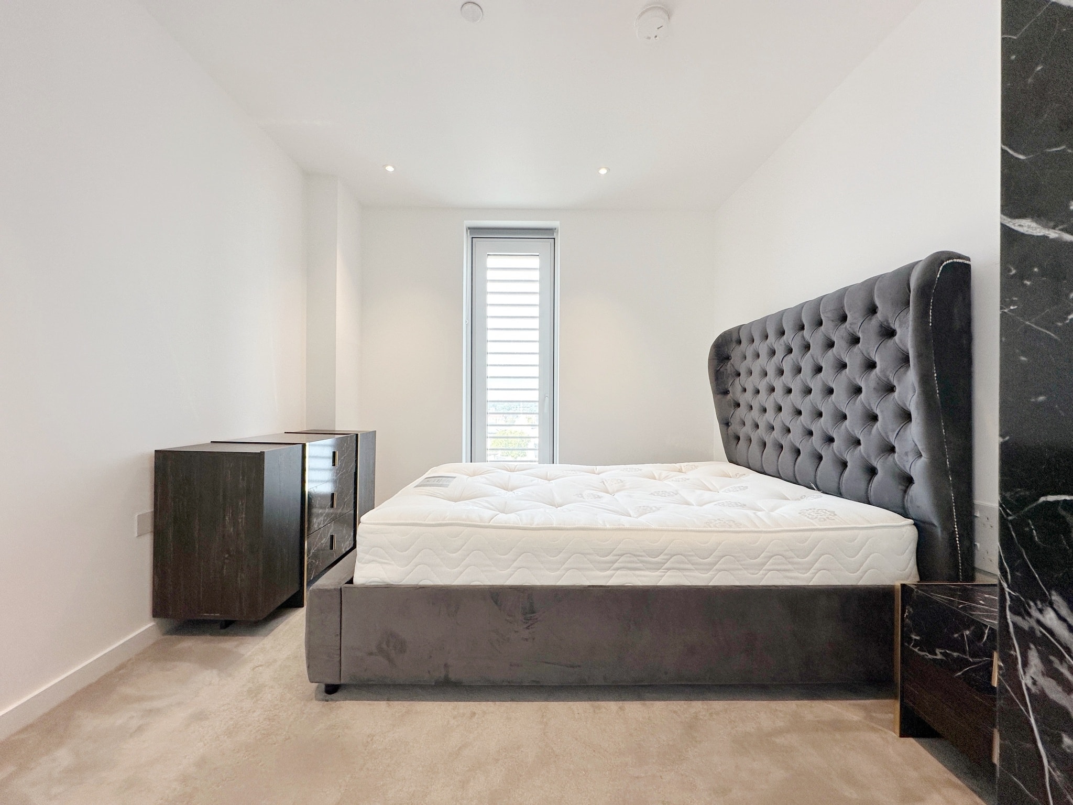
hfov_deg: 102.1
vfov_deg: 85.7
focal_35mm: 14
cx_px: 536
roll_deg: -0.5
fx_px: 434
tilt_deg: +0.6
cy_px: 402
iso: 100
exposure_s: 1/100
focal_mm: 2.22
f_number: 2.2
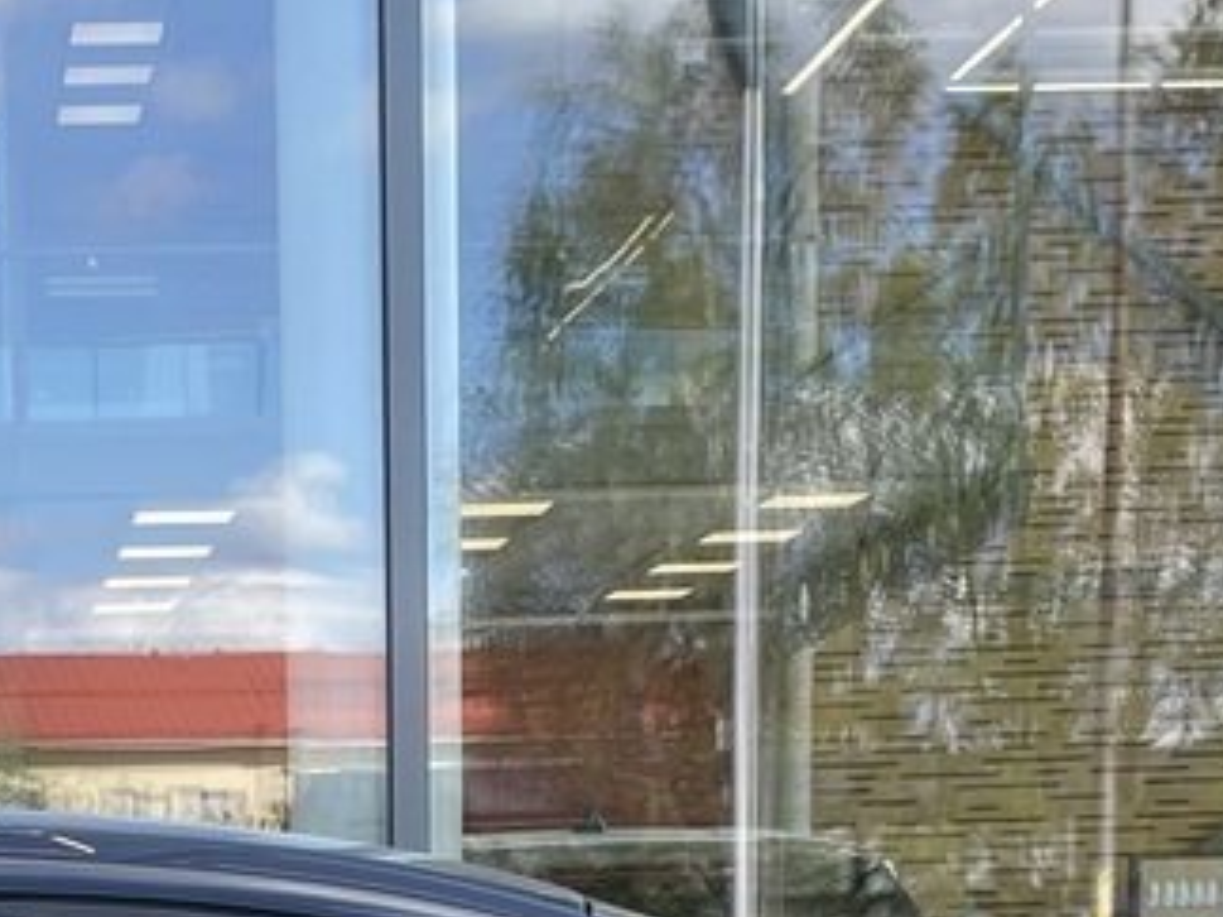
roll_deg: +2.3
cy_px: 1917
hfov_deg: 16.8
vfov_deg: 11.4
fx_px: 4097
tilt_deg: -11.5
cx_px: 159
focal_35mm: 116
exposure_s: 1/537
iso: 32
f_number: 1.6
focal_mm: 4.2
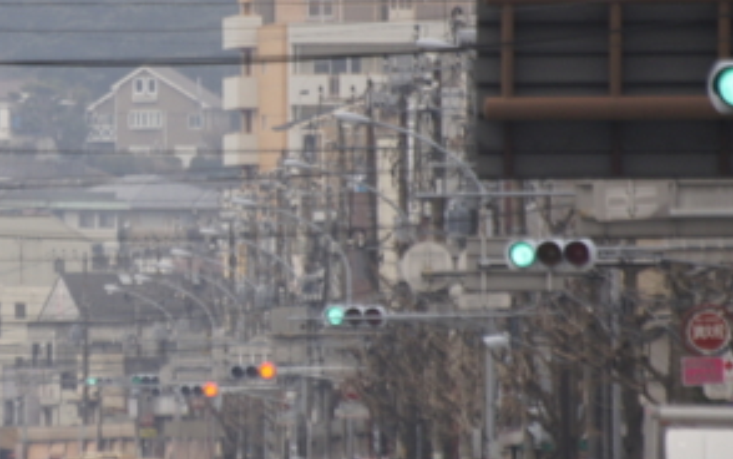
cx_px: -7
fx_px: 18705
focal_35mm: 936
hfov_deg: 2.2
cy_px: 196
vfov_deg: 1.4
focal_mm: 300
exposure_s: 1/500
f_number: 5.6
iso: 400
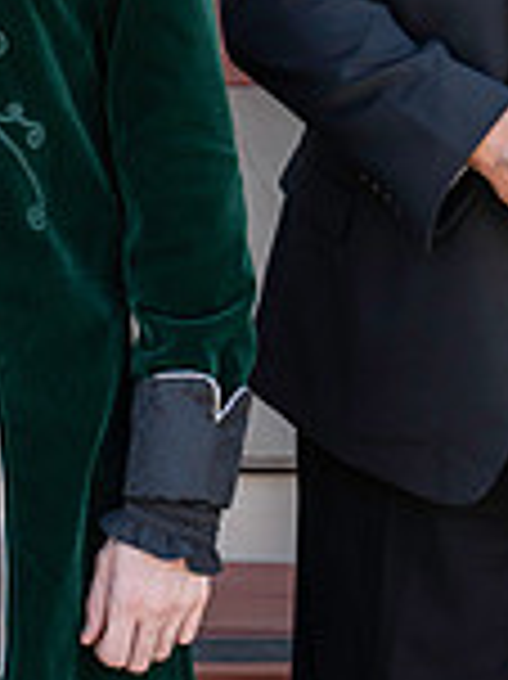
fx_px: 2606
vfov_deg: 14.6
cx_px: -171
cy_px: 20
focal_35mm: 133
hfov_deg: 10.8
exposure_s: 1/125
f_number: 5.6
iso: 400
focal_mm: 36
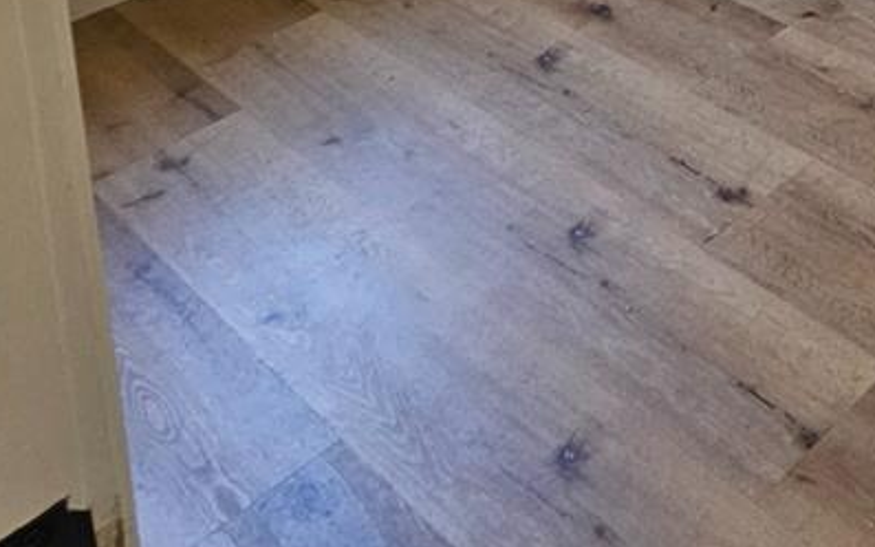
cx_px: 1108
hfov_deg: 31.2
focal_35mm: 52
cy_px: -600
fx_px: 1240
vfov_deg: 16.9
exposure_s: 1/60
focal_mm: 2.2
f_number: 2.2
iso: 125
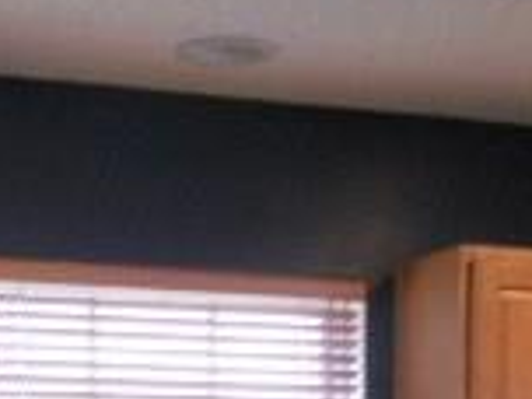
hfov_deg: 17.2
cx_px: 206
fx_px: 1752
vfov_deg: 12.1
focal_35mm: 114
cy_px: 682
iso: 400
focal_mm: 4.9
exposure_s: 1/40
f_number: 3.2
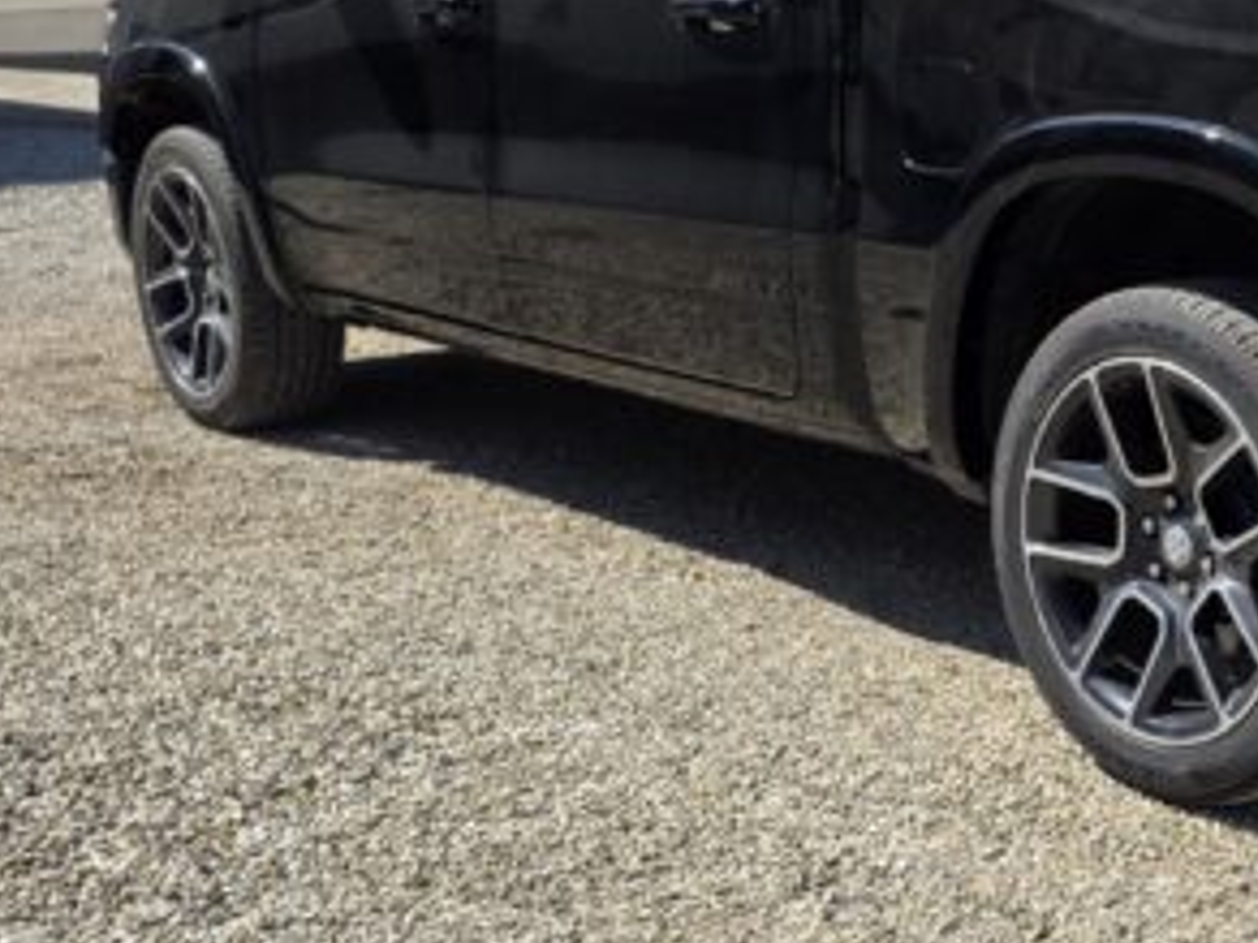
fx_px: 2290
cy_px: 512
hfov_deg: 29.3
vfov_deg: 23.3
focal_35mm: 63
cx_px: 1172
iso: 80
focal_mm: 6.25
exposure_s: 1/4889
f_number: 1.7
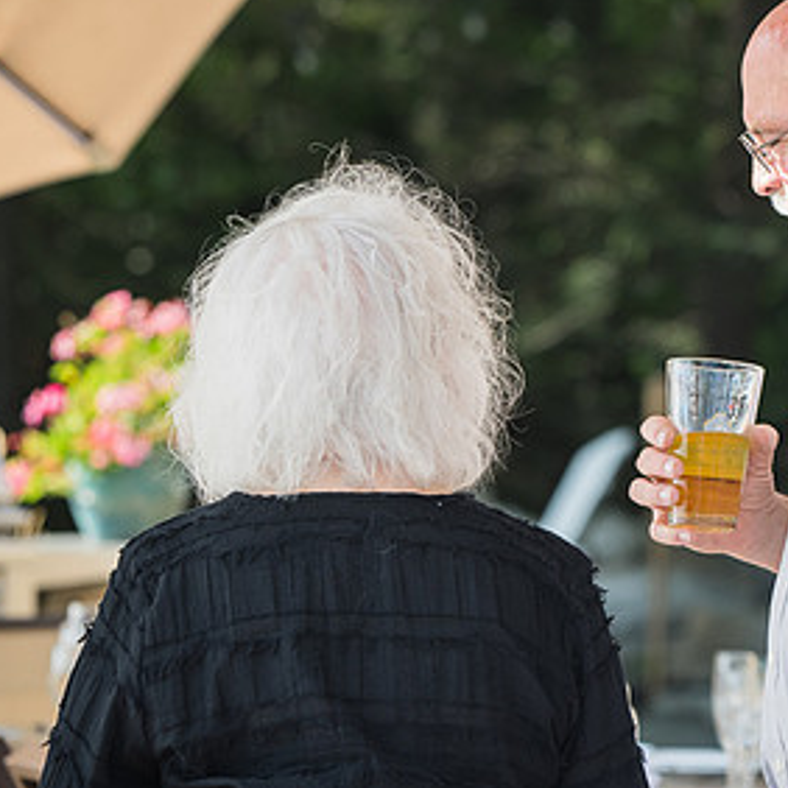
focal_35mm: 320
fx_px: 8241
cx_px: 615
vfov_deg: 5.5
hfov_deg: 5.5
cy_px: 365
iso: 200
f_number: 4
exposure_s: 1/640
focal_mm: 122
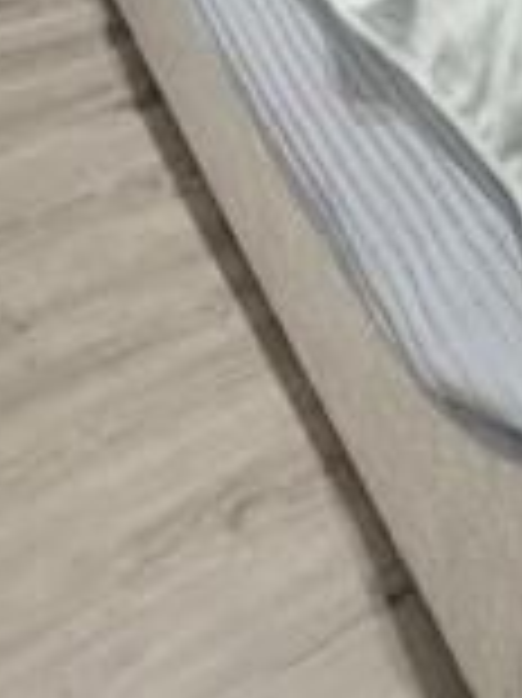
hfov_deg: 21.5
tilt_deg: -14.0
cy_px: -414
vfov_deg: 22.8
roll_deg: -2.7
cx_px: 567
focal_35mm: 65
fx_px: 1309
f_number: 2.2
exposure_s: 1/60
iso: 400
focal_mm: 2.22
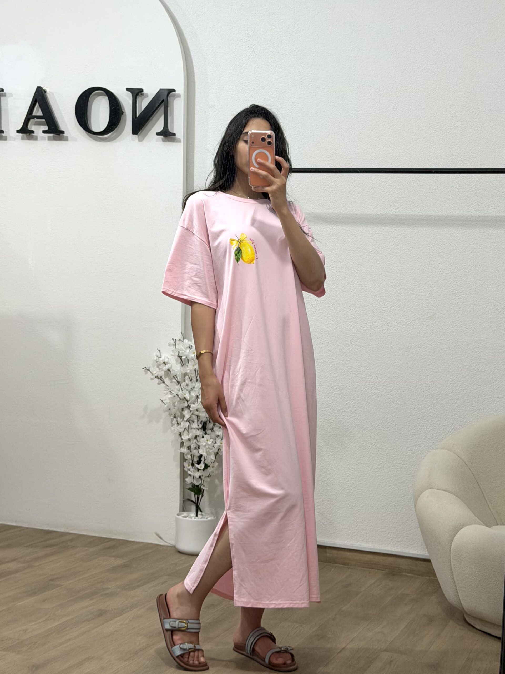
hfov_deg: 30.3
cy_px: 337
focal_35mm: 48
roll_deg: -2.1
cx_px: 252
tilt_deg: -18.8
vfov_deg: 39.7
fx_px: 934
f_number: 1.78
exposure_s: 1/100
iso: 100
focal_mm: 6.76
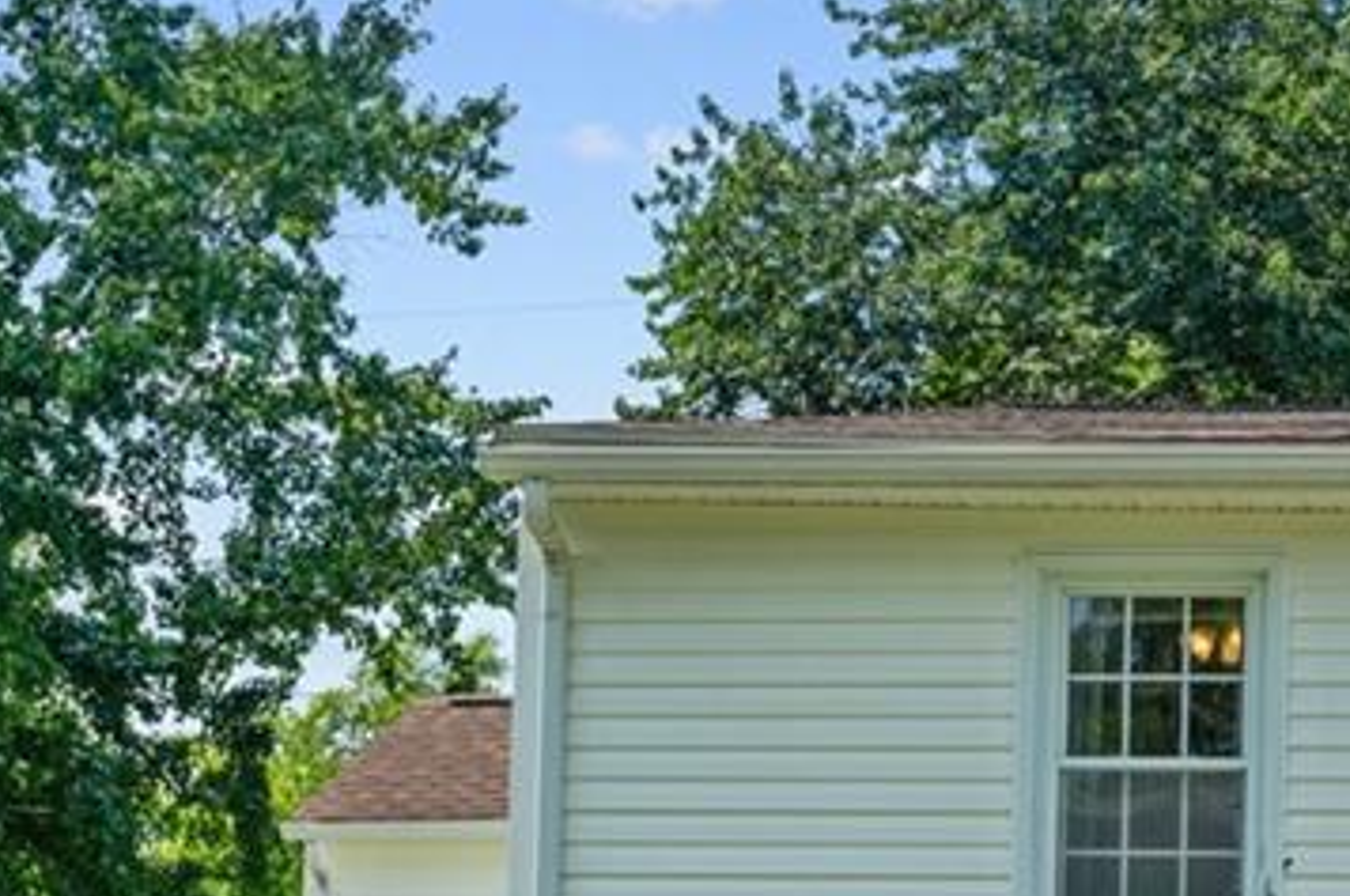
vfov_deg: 12.3
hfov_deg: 17.5
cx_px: 1792
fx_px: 4082
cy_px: 1038
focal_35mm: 109
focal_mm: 38
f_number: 8
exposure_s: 1/250
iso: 200
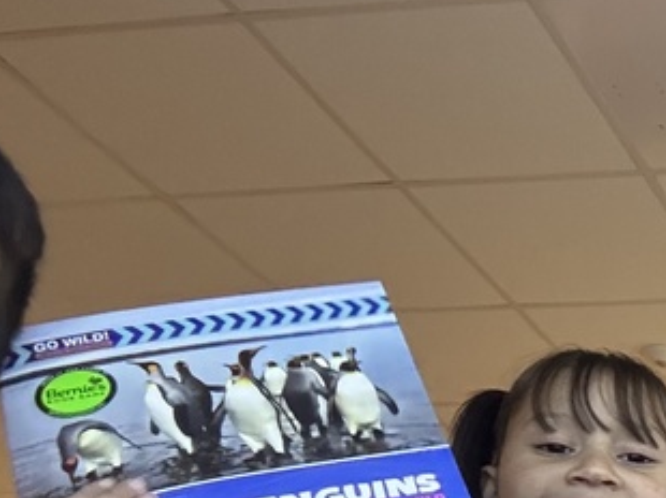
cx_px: 1016
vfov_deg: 18.6
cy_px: 552
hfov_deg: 21.3
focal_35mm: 76
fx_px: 1461
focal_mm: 2.69
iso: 200
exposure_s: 1/40
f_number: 1.9
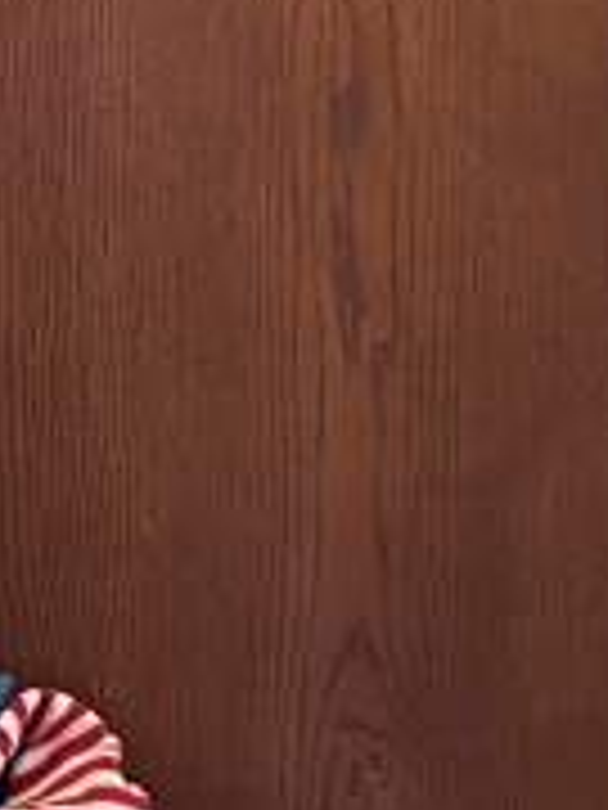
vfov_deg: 15.9
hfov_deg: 12.0
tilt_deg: -19.5
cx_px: 99
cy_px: 664
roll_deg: +0.5
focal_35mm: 123
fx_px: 2881
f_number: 1.8
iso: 200
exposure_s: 1/60
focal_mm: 4.25
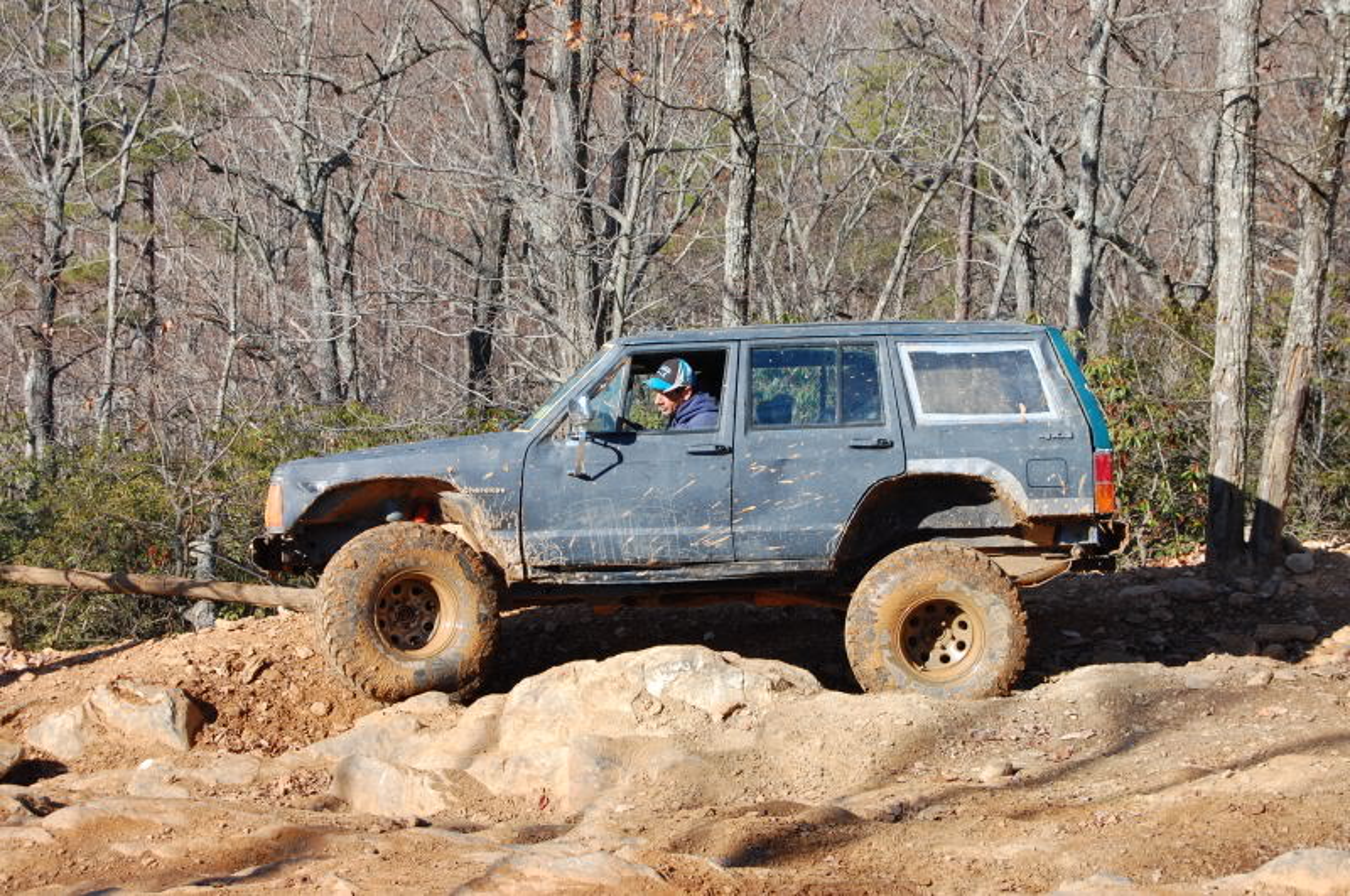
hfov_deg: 24.7
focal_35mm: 82
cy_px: 448
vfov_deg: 16.5
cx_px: 675
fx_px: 3089
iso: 400
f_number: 8
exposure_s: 1/400
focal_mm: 55
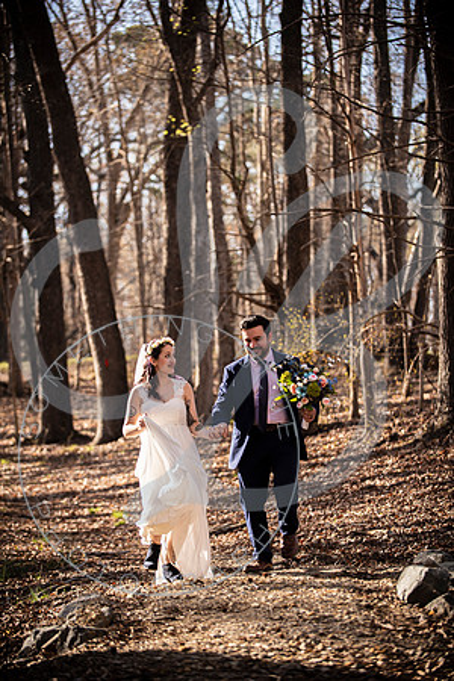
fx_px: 1986
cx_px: 227
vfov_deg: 19.5
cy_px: 340
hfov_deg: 13.0
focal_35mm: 105
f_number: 2.8
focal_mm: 105
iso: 100
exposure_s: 1/800
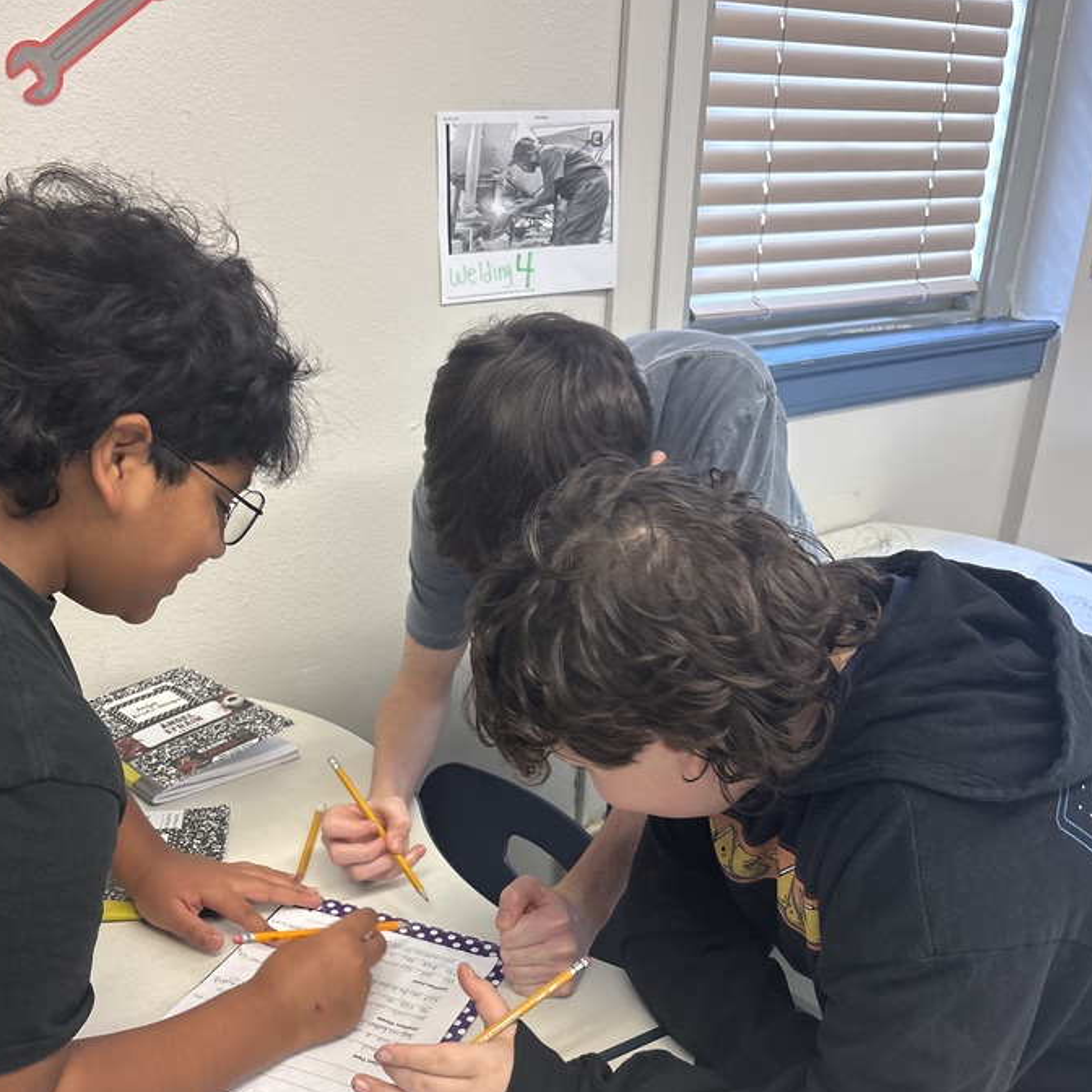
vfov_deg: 46.2
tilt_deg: -26.2
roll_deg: -1.1
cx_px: 502
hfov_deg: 47.2
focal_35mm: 35
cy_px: 762
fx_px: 1249
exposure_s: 1/60
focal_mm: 5.96
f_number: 1.6
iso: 100
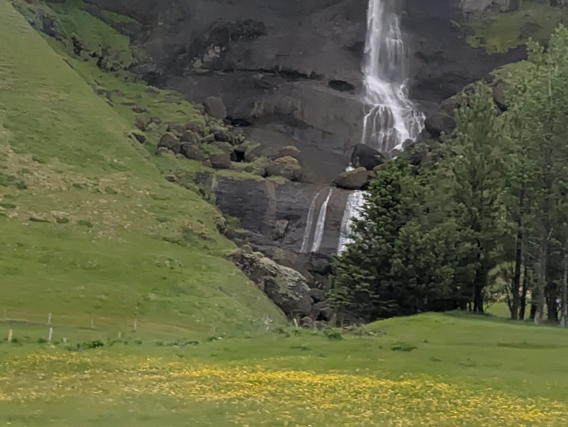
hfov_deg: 17.4
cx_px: 276
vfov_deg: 12.9
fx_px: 1857
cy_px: -32
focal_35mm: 113
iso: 168
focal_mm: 6.9
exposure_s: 1/371
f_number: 1.68
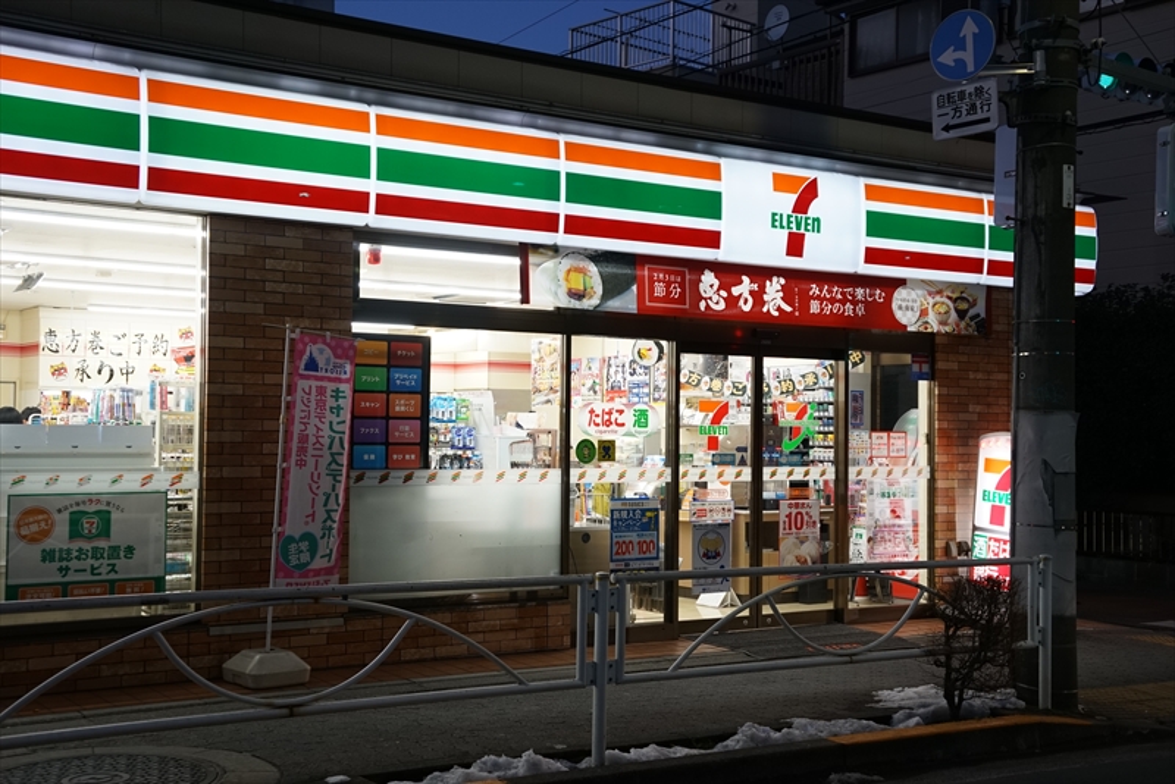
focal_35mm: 45
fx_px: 1469
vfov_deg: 29.9
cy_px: 392
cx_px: 588
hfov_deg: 43.6
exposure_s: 1/60
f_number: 4
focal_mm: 30
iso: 1000
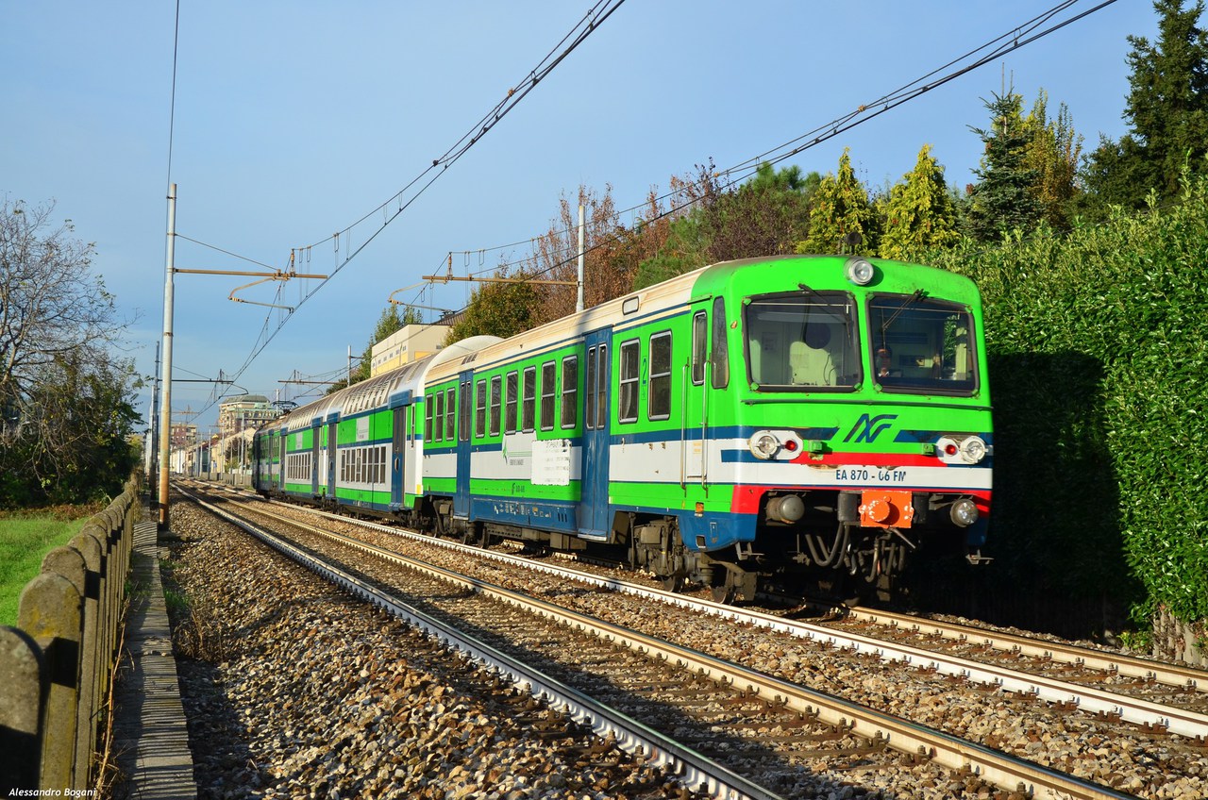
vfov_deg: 20.5
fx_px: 2210
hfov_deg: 30.6
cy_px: 400
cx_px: 604
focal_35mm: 66
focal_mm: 44
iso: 200
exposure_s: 1/800
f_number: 6.3
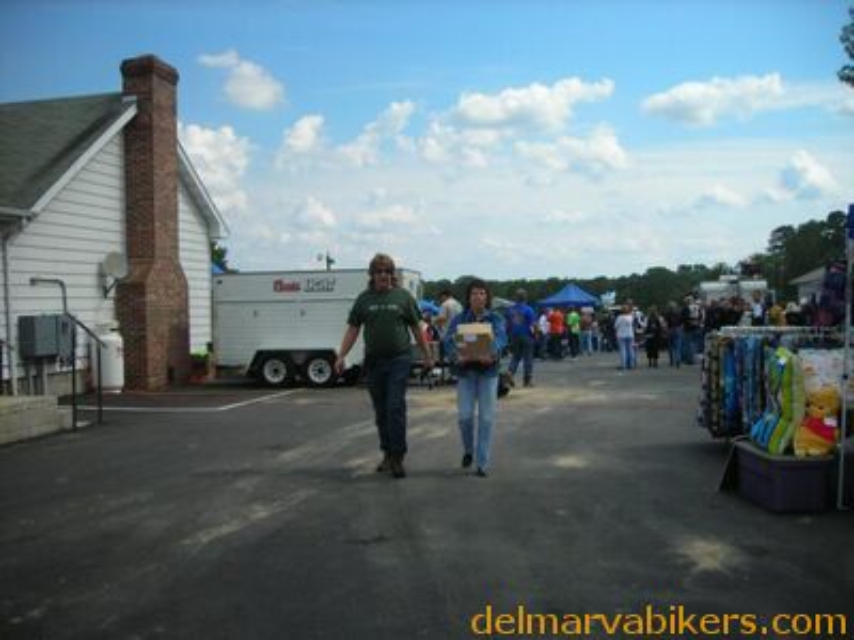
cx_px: 427
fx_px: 937
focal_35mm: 38
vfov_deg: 37.7
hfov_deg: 49.0
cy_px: 320
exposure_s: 1/184
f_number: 6.4
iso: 50
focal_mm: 6.3
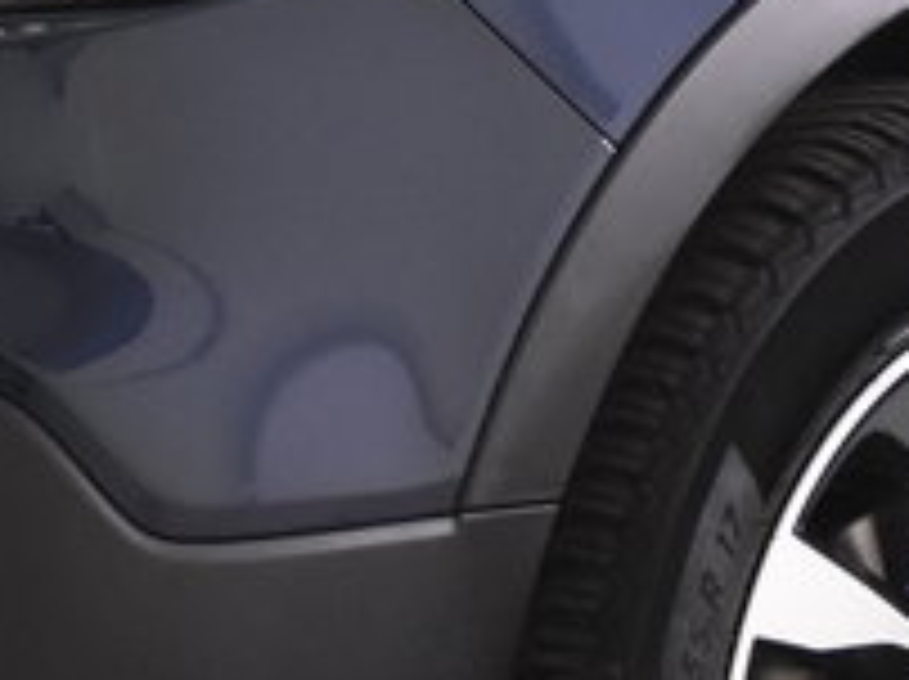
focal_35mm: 256
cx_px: 760
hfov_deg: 7.7
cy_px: 236
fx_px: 6714
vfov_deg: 5.8
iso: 1600
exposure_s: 1/60
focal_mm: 28
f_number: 4
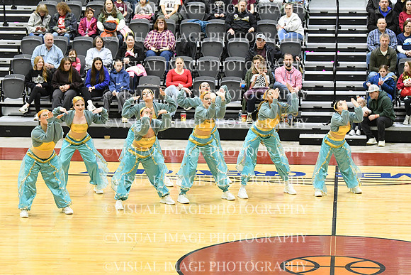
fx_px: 1473
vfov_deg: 10.6
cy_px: 138
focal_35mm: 129
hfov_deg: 15.9
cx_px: 206
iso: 5000
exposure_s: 1/250
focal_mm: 86
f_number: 4
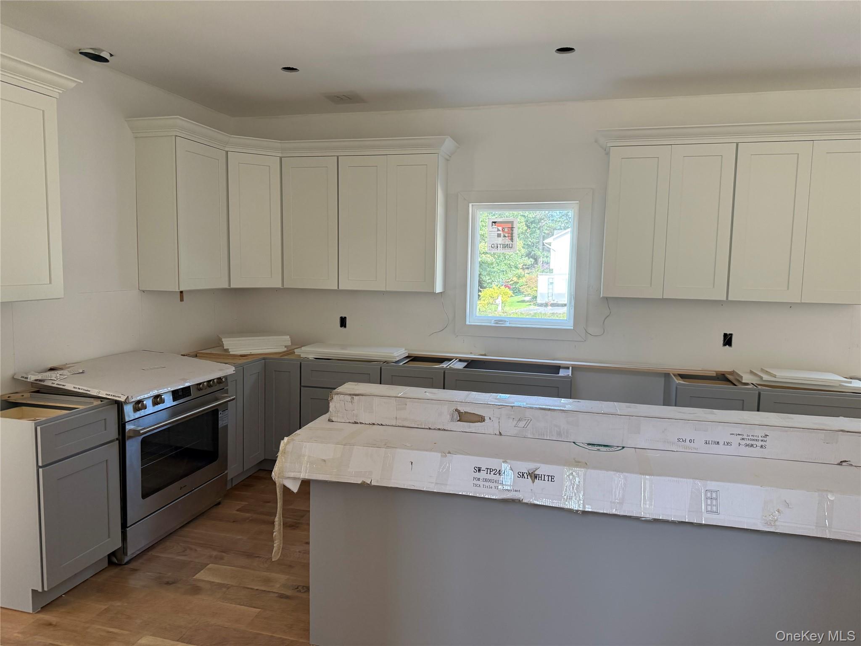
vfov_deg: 56.8
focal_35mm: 24
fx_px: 597
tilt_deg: -4.5
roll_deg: -1.3
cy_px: 323
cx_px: 430
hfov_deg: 71.6
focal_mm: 6.76
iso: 200
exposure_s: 1/236
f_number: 1.78
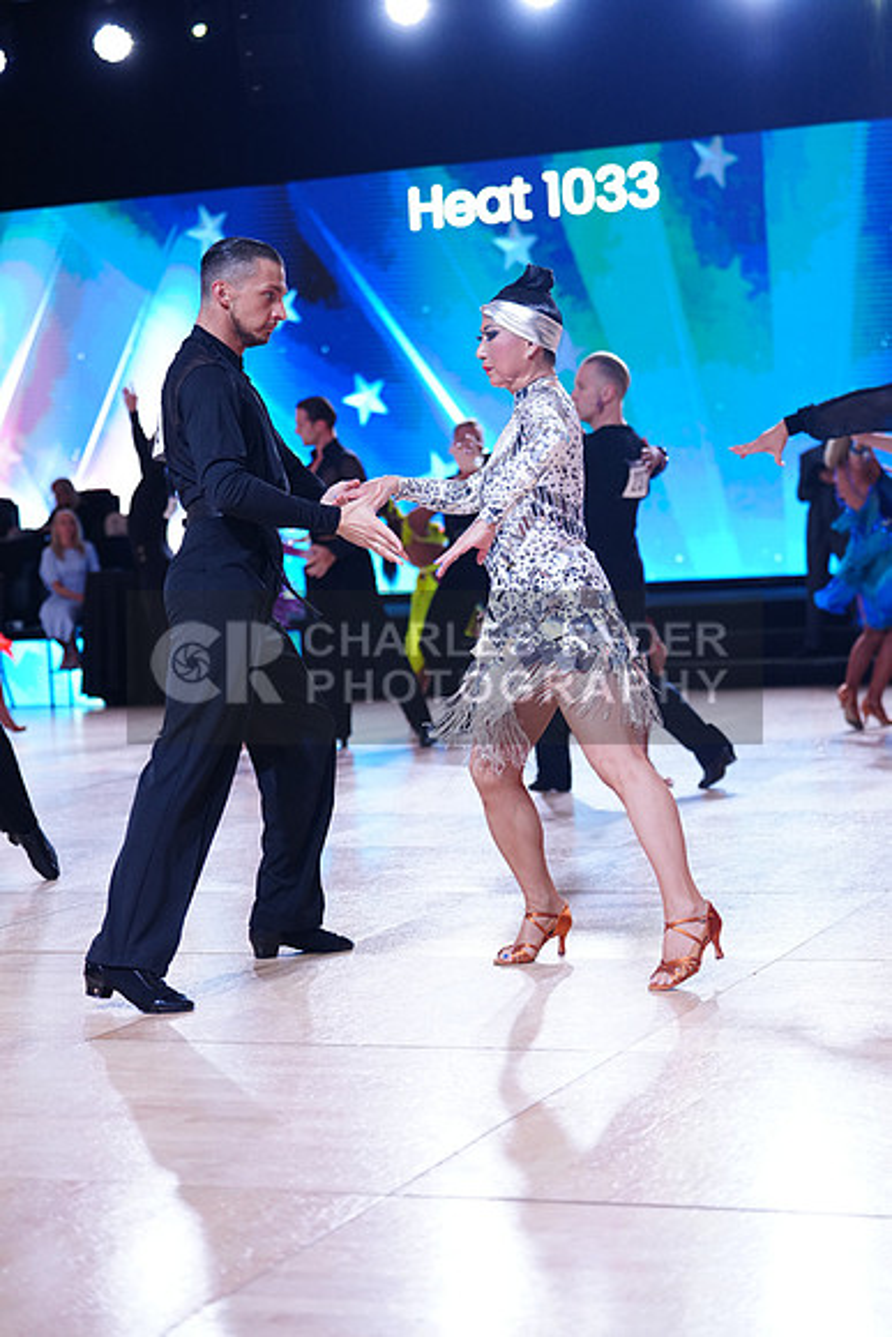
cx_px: 446
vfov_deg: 28.8
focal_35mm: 70
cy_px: 668
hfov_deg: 19.5
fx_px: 2600
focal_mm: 70
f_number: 2.8
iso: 1250
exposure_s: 1/640
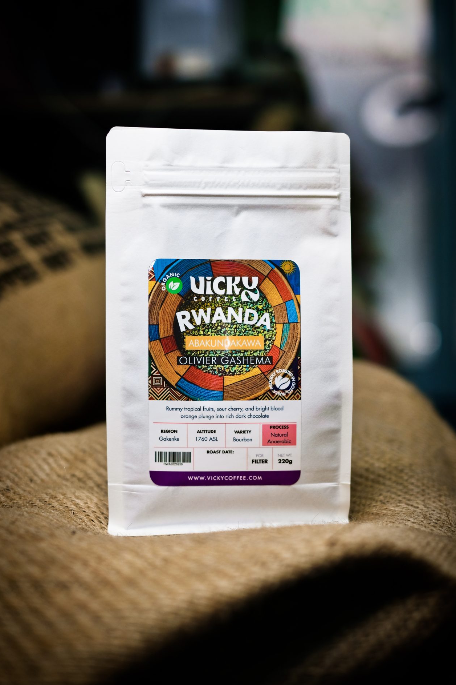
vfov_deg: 36.9
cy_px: 338
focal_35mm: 54
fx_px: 1026
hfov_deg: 25.1
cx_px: 232
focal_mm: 35
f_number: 1.8
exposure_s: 1/180
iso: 200
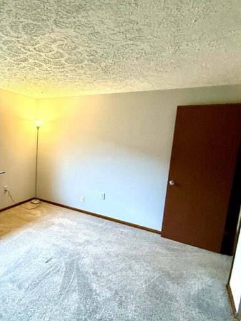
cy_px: 168
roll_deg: -3.1
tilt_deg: -8.0
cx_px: 64
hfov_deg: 58.4
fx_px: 204
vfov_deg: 76.3
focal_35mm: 22
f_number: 2.2
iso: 640
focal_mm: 2.22
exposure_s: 1/120
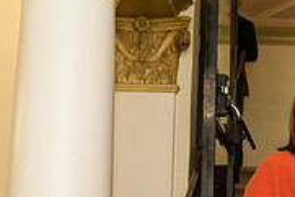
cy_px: 206
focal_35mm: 93
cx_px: 362
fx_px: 763
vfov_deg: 14.5
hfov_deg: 20.4
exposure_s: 1/125
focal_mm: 29
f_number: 3.2
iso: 1000
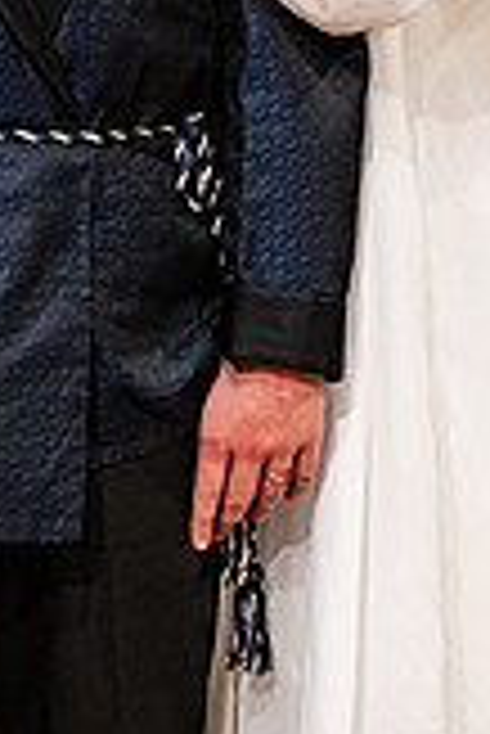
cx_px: 279
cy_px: -257
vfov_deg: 5.7
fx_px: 7354
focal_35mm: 361
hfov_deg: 3.8
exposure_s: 1/250
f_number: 3.2
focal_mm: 87.1
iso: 2000
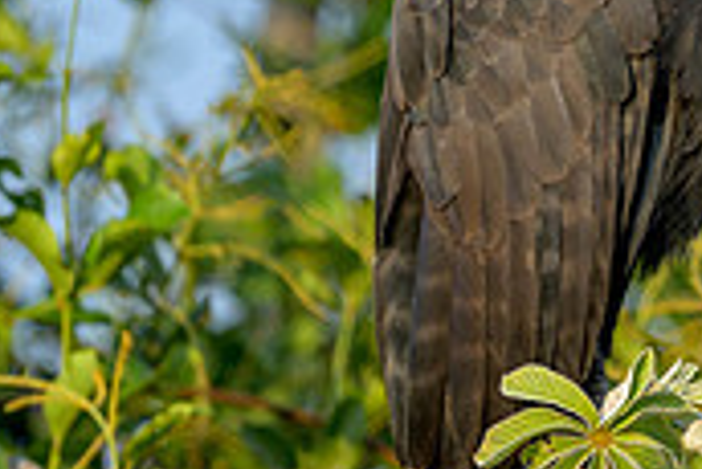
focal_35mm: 1732
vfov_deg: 0.8
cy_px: -50
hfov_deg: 1.2
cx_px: 1267
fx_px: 33802
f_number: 2.8
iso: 80
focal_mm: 400
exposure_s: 1/640
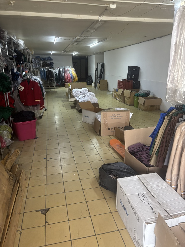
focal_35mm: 26
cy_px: 124
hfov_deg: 53.1
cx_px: 92
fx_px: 185
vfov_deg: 67.3
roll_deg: -0.1
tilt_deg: -16.2
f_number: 1.6
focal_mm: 5.96
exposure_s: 1/60
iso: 320
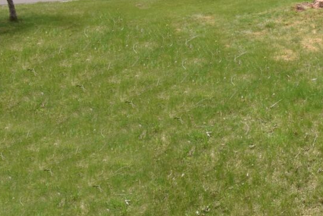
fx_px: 296
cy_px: -19
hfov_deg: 44.3
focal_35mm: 33
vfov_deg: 34.7
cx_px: 352
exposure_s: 1/200
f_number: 20
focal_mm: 10
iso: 320
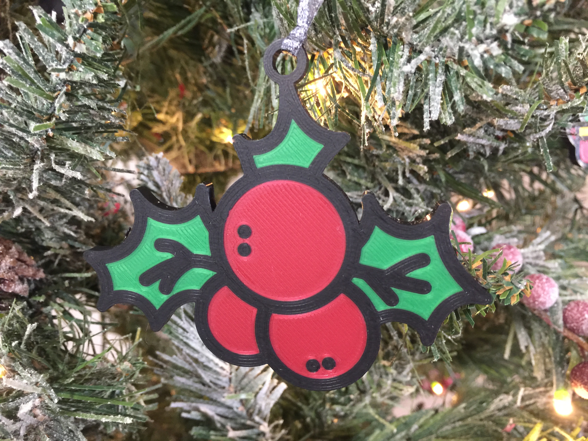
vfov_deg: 48.2
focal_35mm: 29
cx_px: 294
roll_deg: -1.8
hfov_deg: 61.7
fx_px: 493
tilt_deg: -10.7
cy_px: 220
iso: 80
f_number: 2.2
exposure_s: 1/4
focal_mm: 4.15
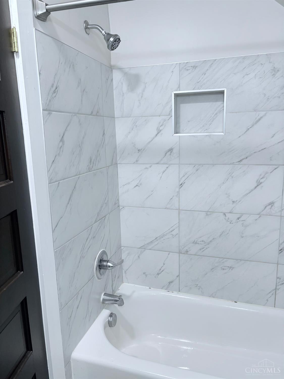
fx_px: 284
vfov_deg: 67.3
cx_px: 142
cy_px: 190
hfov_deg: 53.1
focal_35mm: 26
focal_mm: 5.96
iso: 80
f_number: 1.6
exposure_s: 1/60
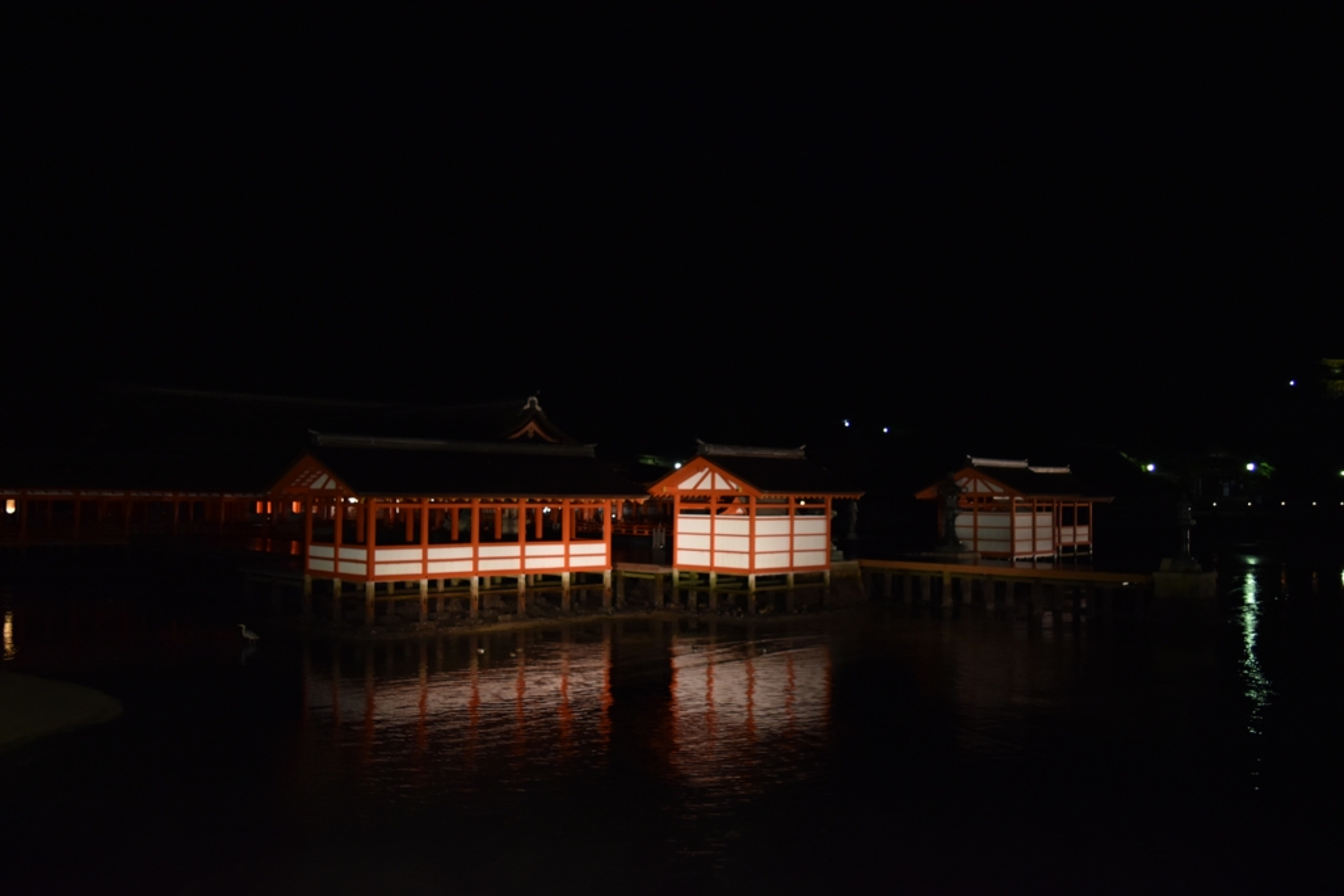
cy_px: 448
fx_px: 1232
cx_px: 672
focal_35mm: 33
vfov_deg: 40.0
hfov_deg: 57.2
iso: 1000
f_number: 3.8
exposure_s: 1/15
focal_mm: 22
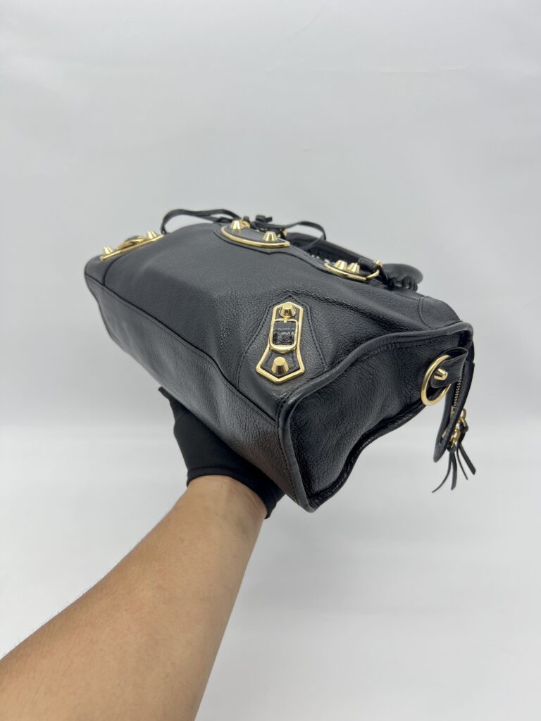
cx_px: 270
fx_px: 542
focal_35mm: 26
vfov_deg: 67.3
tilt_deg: -24.6
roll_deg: +0.6
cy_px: 360
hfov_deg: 53.1
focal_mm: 5.7
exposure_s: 1/100
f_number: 1.5
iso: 40
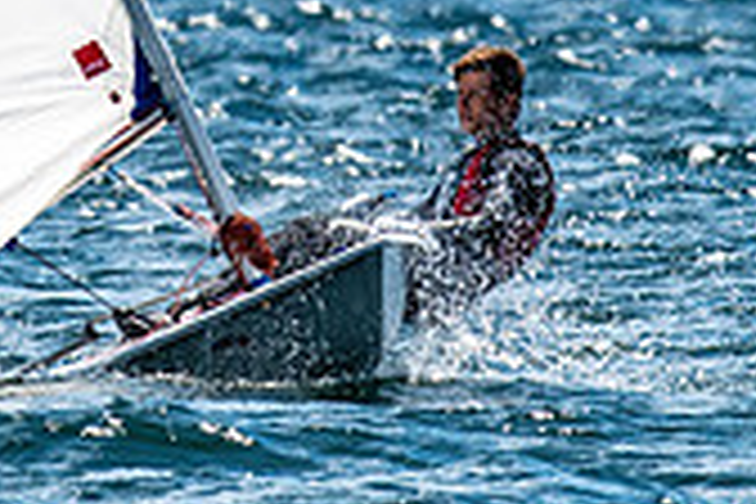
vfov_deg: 0.7
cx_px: 175
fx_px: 38511
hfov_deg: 1.1
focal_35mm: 1834
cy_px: -101
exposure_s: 1/4000
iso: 400
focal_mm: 300
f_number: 5.6
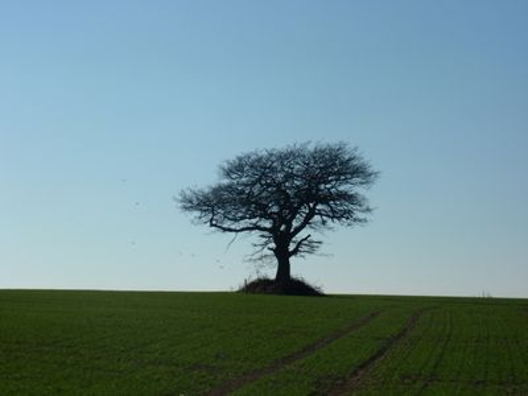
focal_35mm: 100
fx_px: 1525
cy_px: 198
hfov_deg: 19.6
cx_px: 264
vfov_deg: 14.8
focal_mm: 17.88
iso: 80
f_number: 13
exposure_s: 1/160
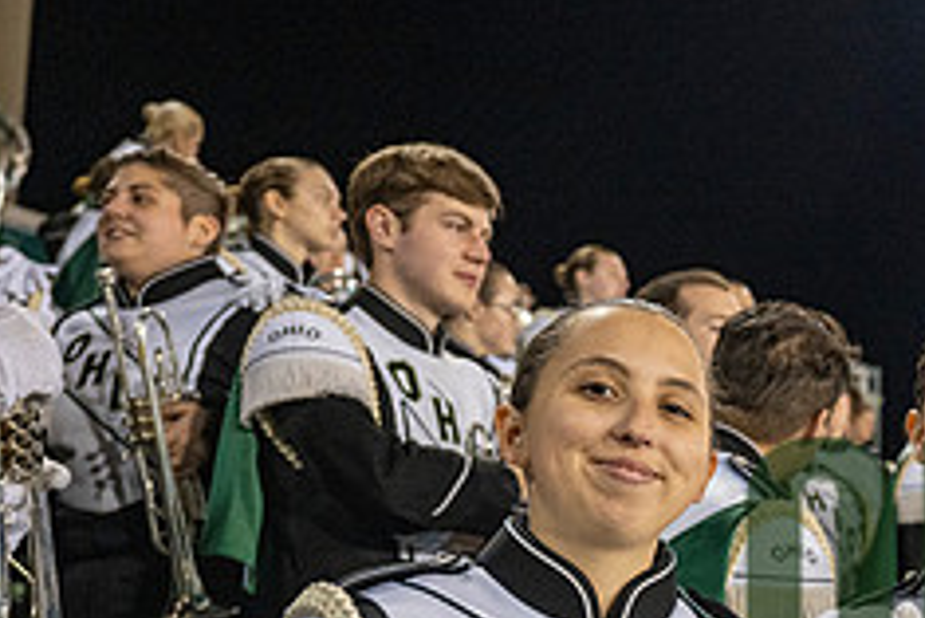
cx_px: 1043
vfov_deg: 19.2
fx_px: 1774
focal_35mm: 69
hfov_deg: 26.6
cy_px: 624
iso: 2000
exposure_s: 1/500
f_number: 3.2
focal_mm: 28
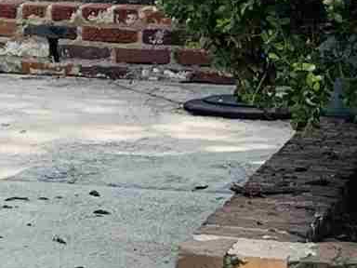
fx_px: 2145
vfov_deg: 7.1
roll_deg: +0.3
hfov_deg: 8.4
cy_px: -86
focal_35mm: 208
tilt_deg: -3.7
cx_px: -617
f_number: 1.5
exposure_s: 1/572
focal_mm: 5.7
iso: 50
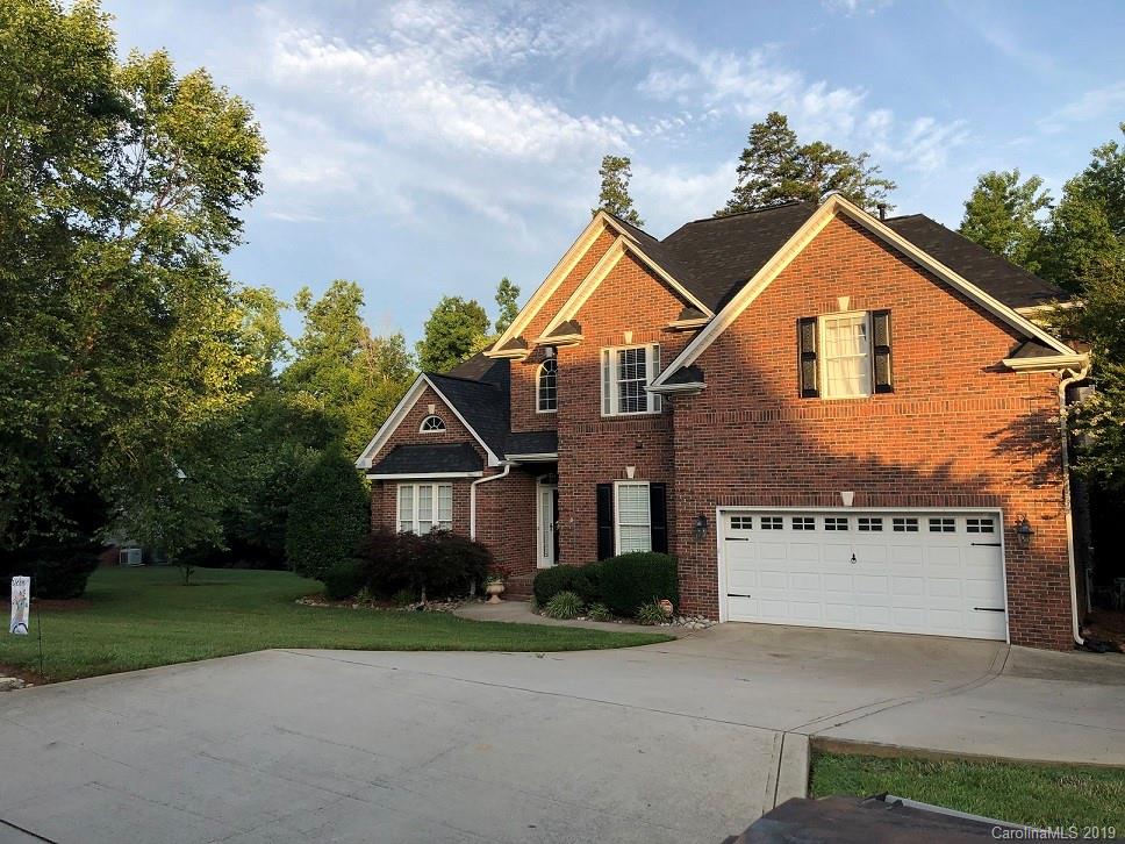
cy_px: 422
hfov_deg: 63.4
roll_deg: +0.4
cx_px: 562
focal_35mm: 28
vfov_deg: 49.7
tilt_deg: +5.9
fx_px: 910
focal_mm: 4
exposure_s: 1/521
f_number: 1.8
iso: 20
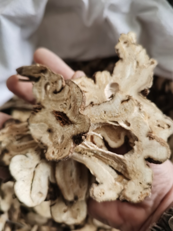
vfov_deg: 65.3
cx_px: 86
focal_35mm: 27
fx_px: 180
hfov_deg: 51.3
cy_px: 116
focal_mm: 5.58
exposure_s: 1/33.3
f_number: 1.8
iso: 500
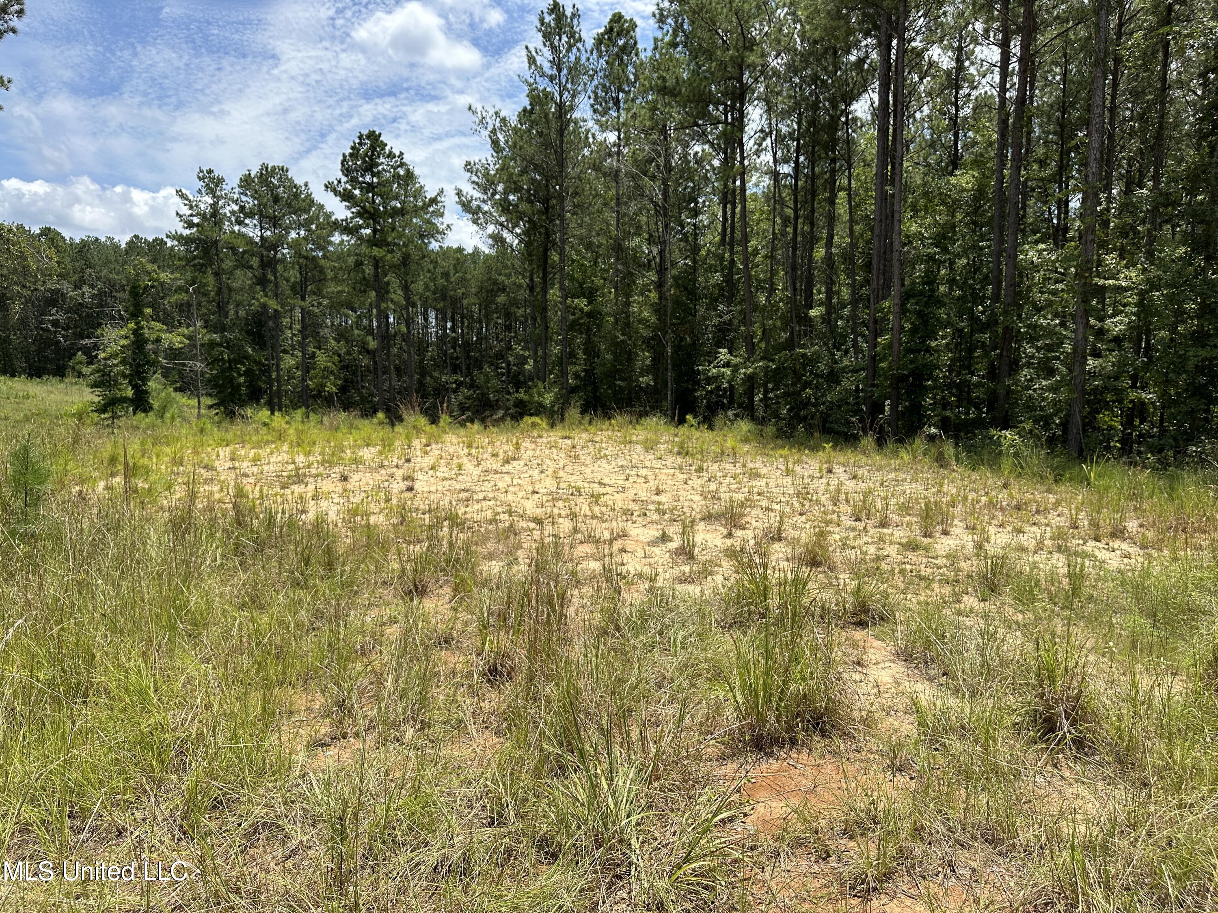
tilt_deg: -5.0
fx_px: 844
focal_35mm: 24
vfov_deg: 56.8
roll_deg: +0.3
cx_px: 609
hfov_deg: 71.6
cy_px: 456
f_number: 1.78
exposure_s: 1/3861
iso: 80
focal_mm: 6.86
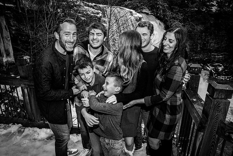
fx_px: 155
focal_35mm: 24
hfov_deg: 73.7
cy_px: 78
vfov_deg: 53.2
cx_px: 116
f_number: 7.1
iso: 1000
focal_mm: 24
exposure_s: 1/160
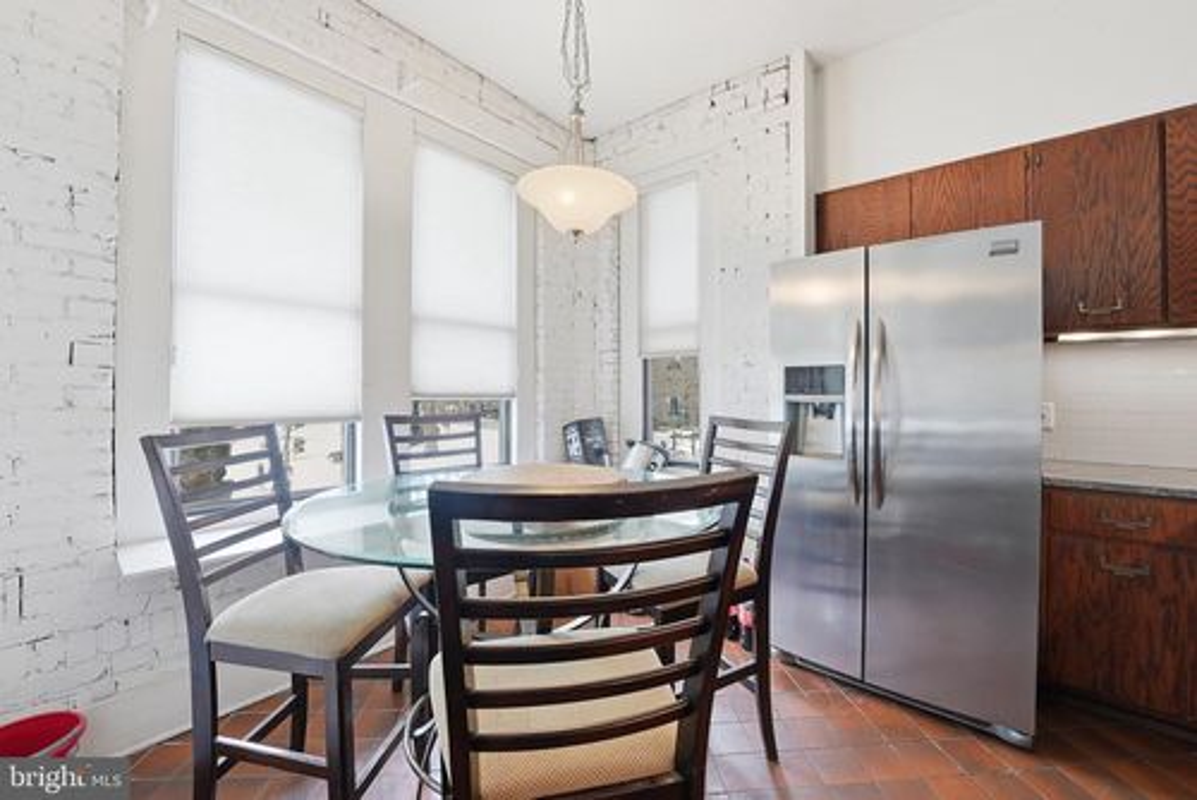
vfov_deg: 81.3
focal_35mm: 14
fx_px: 466
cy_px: 400
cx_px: 598
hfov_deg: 104.2
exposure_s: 1/13
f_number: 9
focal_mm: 14
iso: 250
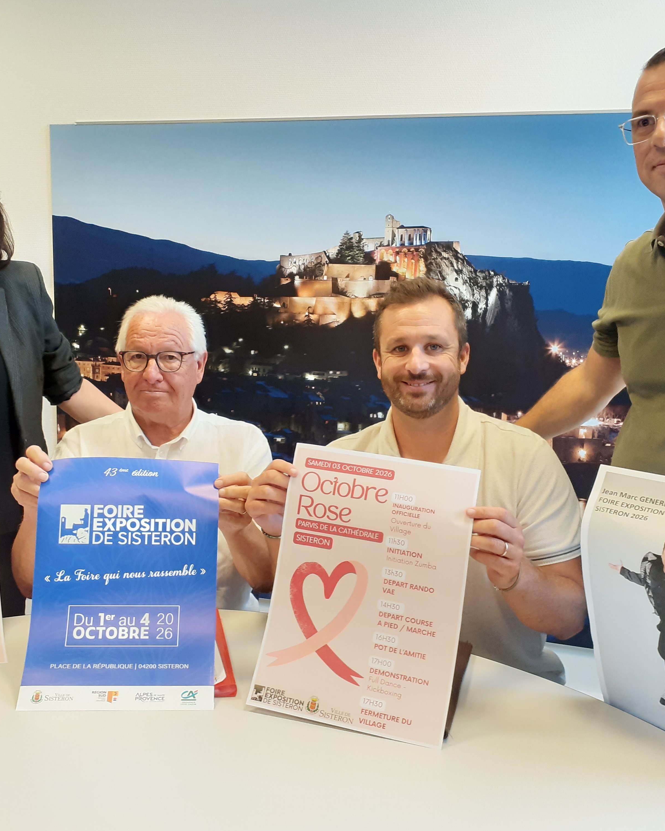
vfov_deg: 50.3
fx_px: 886
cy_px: 406
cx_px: 292
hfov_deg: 41.1
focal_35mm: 36
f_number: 1.9
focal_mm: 3.6
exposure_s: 1/50
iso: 125
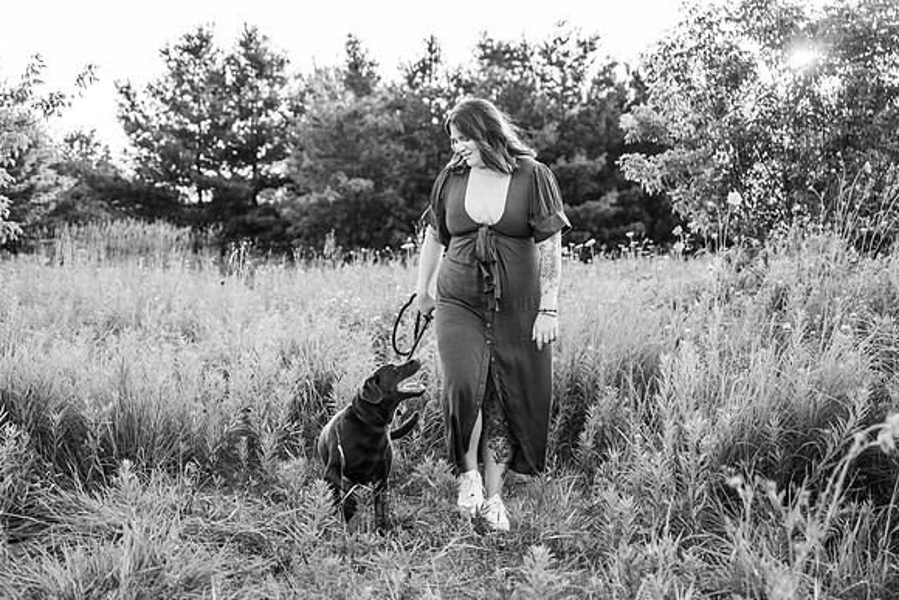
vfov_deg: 27.6
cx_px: 411
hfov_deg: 40.4
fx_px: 1221
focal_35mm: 49
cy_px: 300
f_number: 3.2
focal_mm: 45
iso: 250
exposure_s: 1/400
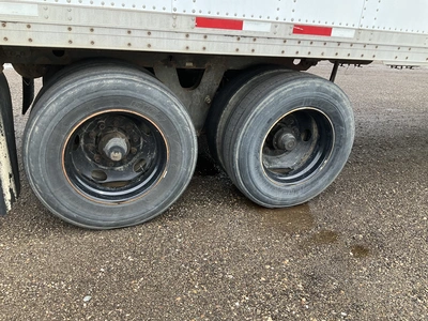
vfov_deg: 48.2
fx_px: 359
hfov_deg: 61.7
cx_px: 214
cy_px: 160
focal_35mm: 29
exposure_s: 1/200
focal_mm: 3
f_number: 1.8
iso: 20
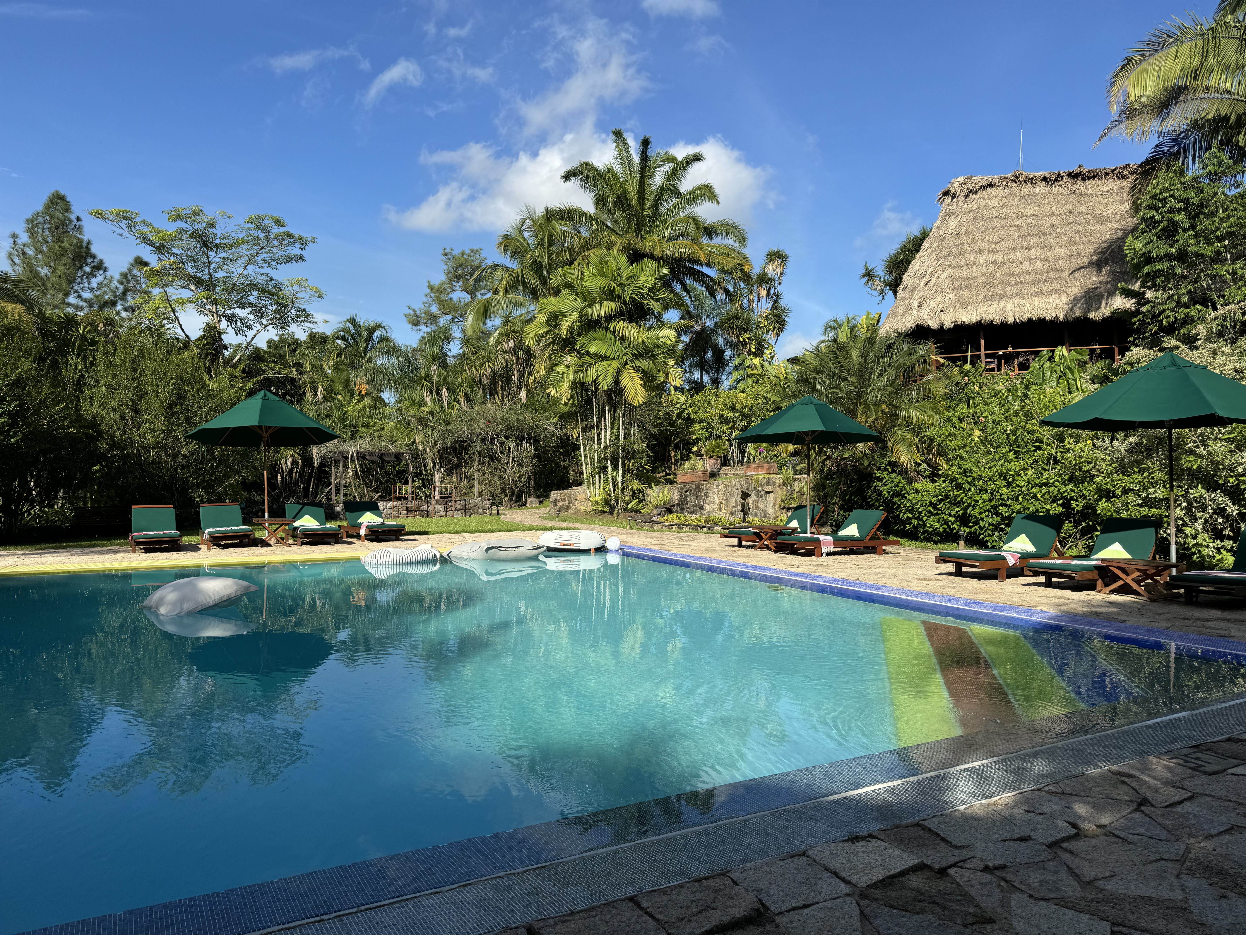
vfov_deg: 56.8
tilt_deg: +0.4
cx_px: 623
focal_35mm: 24
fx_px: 864
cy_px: 468
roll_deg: -0.2
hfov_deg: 71.6
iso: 80
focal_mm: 6.76
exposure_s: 1/3597
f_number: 1.78
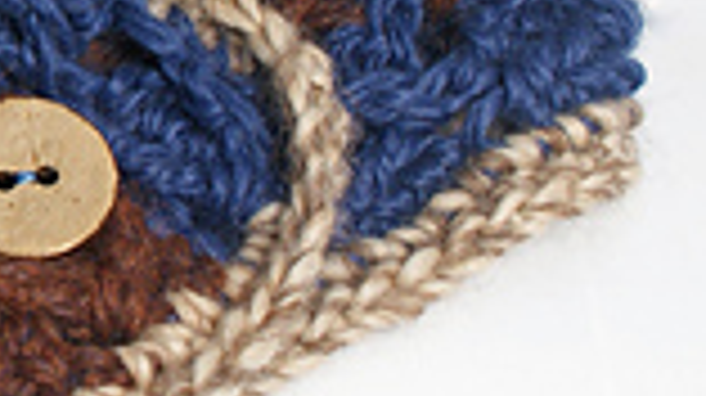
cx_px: -427
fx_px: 3124
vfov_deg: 7.2
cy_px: -72
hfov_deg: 12.2
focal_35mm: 167
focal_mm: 26
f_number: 9
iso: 100
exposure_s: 1/8
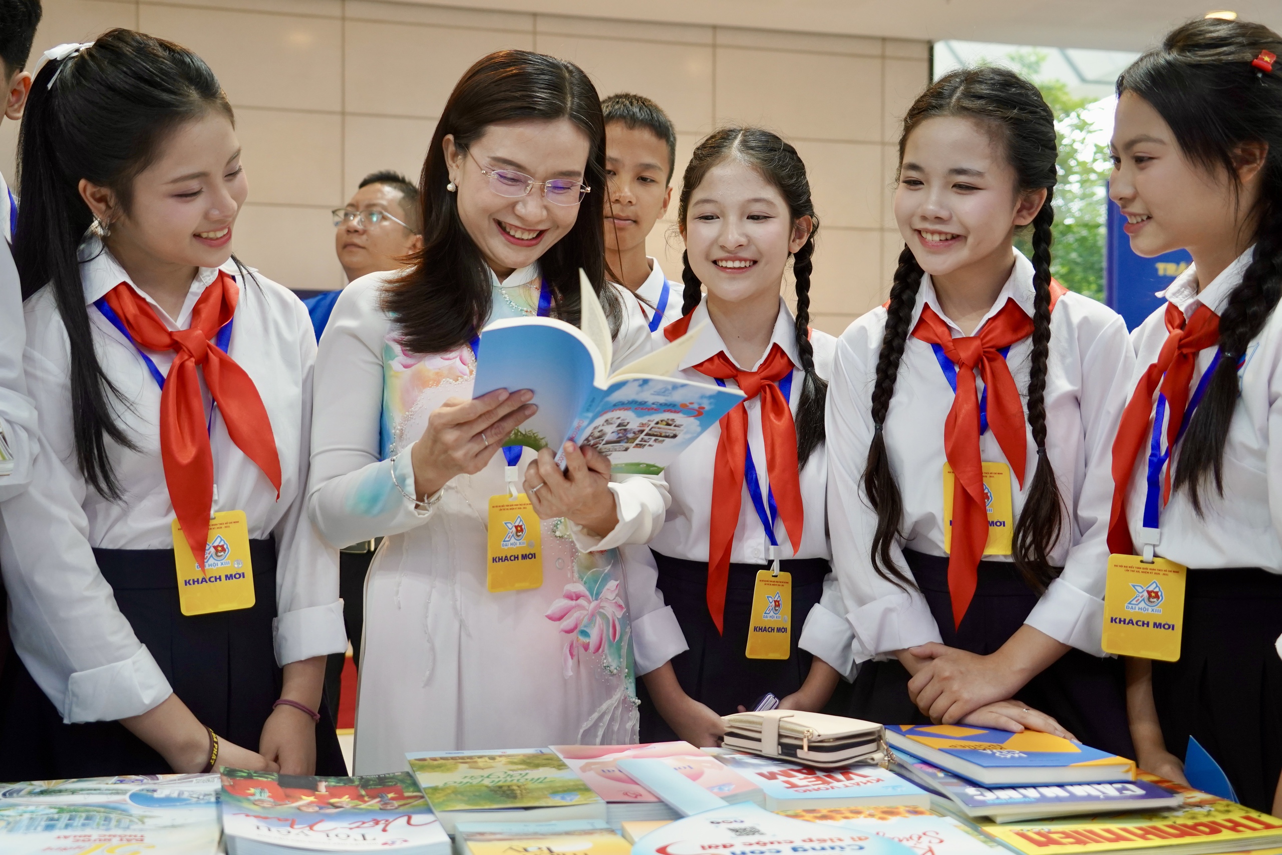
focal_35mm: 36
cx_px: 641
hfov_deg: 53.1
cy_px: 428
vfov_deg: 36.9
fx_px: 1282
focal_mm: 36
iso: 1600
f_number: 4.5
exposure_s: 1/250
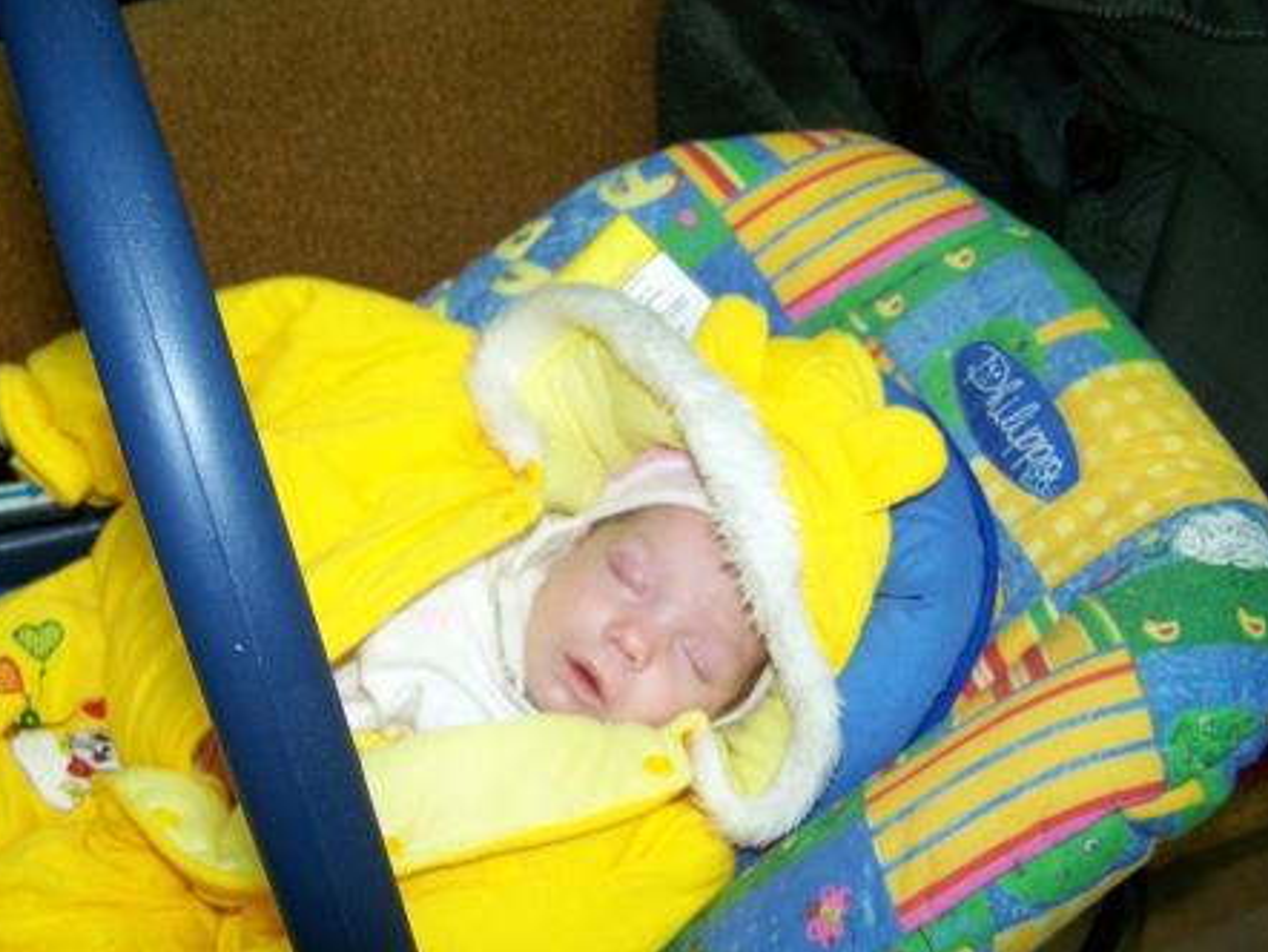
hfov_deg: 42.8
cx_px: 551
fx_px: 1613
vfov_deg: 32.9
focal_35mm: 44
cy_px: 542
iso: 160
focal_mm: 6.3
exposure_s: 1/15
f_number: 2.8
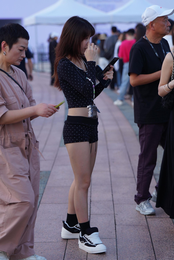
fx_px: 718
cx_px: 87
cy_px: 130
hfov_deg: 13.8
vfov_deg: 20.6
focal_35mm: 99
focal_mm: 99
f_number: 3.5
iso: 500
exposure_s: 1/320
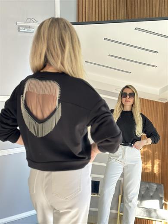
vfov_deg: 39.7
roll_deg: +0.3
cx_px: 84
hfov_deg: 30.3
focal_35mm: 48
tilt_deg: -6.1
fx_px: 311
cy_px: 112
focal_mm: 6.86
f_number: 1.78
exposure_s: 1/70
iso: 125
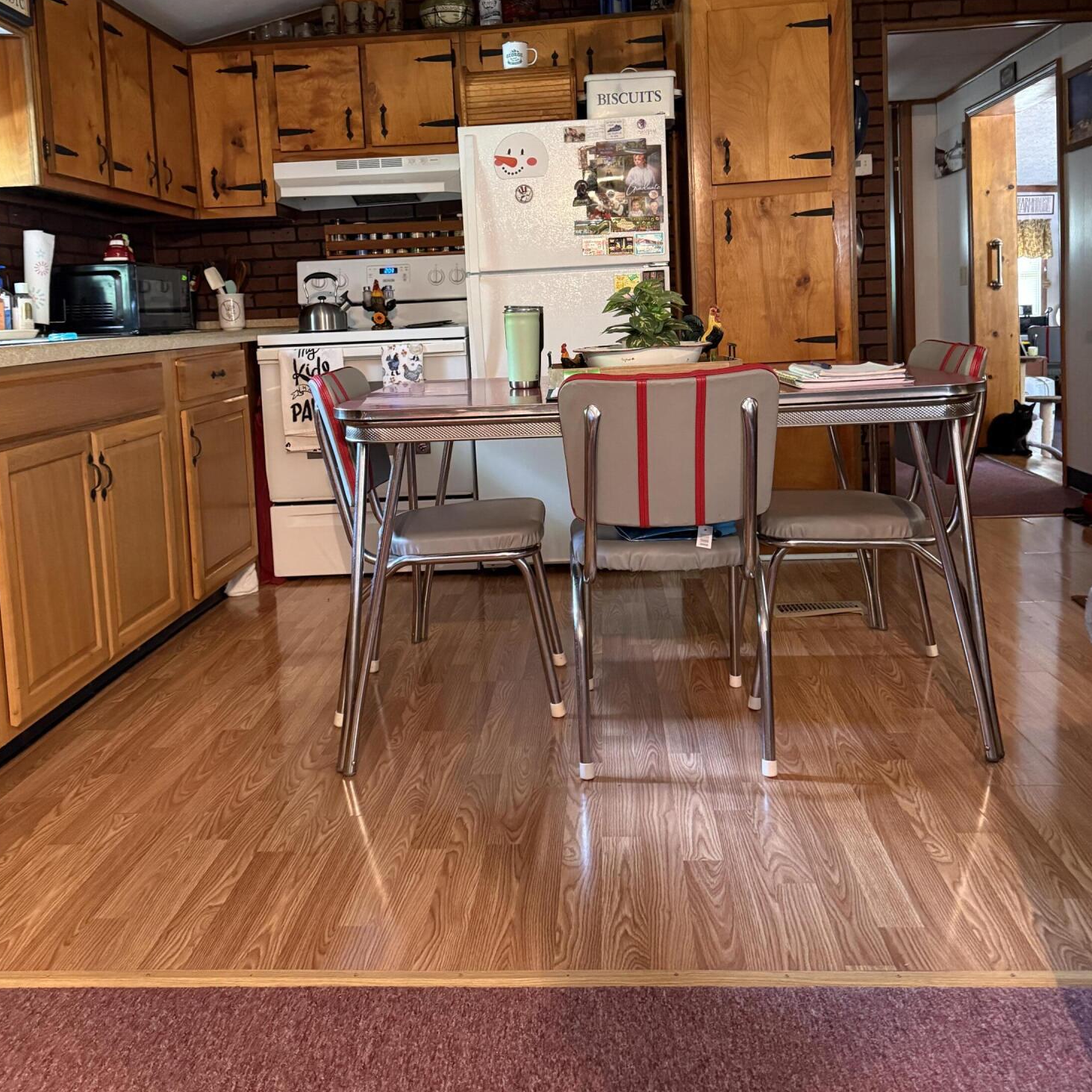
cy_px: 405
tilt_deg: -6.0
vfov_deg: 54.9
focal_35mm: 29
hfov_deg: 55.6
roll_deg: +1.3
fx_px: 1035
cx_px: 537
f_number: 1.78
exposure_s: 1/40
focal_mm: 6.76
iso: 800
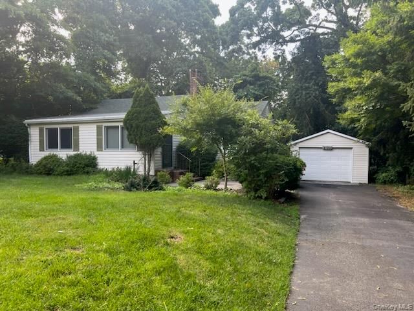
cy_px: 156
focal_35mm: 26
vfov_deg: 53.1
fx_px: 311
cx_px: 207
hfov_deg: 67.3
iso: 40
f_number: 1.5
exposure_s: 1/195
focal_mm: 5.7
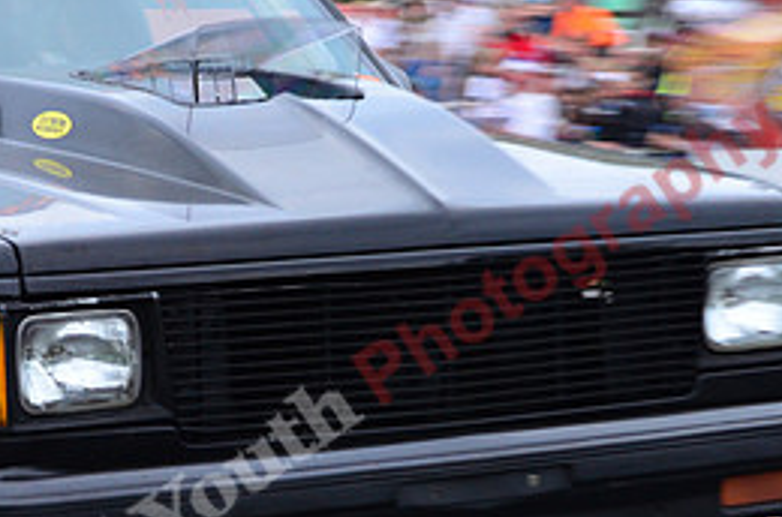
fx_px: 3990
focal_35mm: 184
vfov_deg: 7.4
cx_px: 409
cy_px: 379
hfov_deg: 11.2
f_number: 7.1
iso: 1000
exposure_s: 1/200
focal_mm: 55
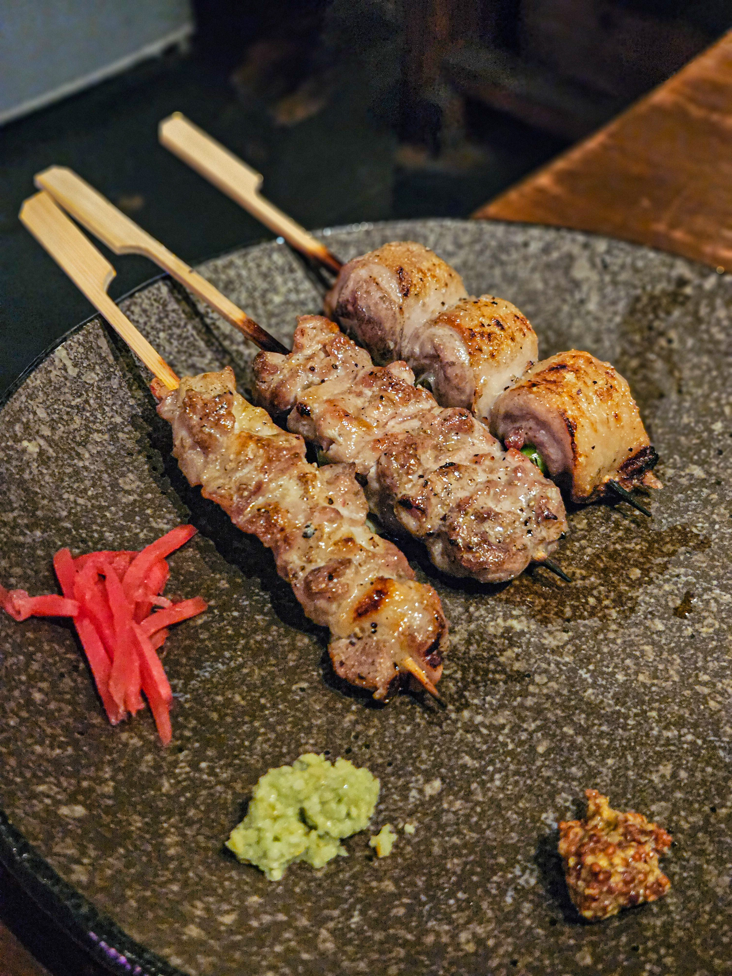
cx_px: 366
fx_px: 648
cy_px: 488
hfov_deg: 58.9
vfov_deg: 73.9
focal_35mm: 23
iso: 800
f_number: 1.8
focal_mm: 5.4
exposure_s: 1/25
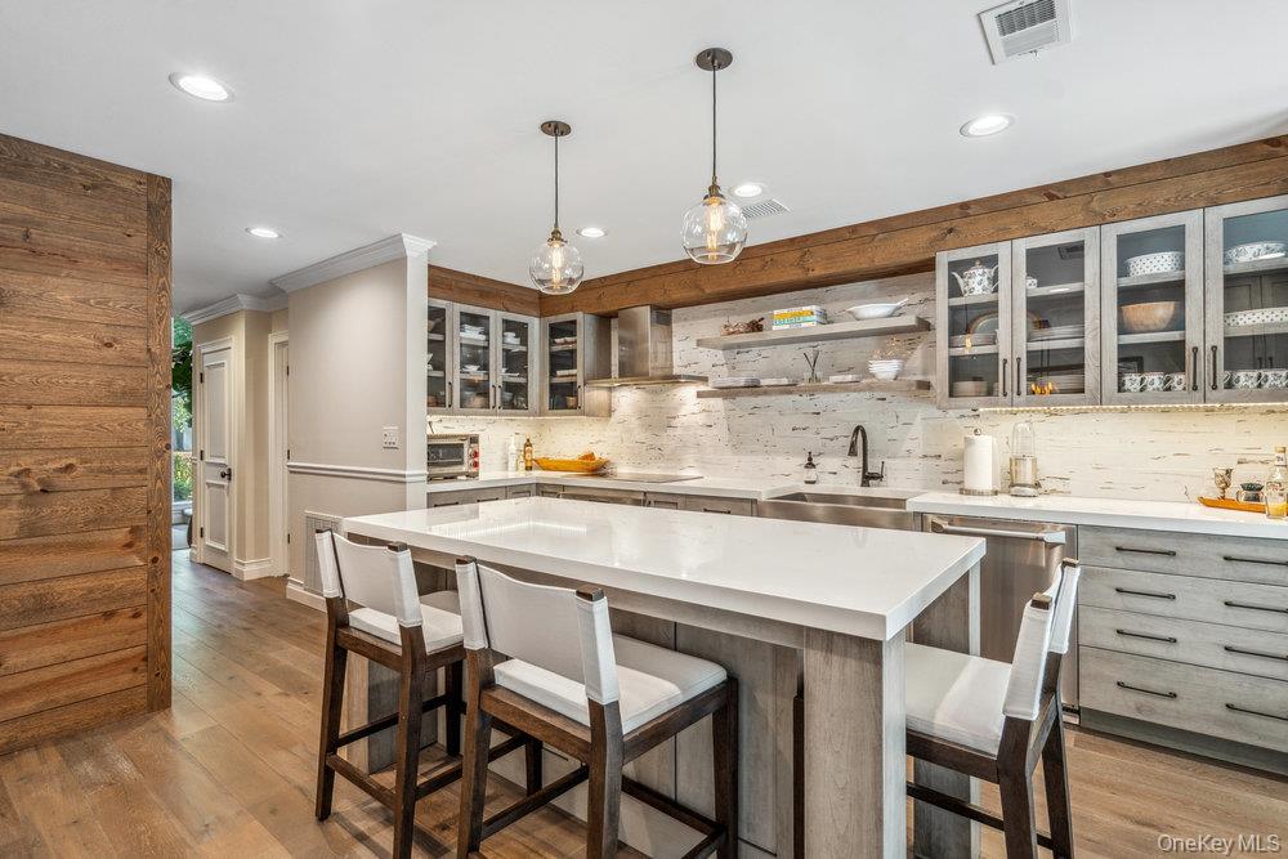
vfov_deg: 73.8
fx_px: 572
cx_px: 644
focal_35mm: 16
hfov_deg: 96.7
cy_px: 430
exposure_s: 1/80
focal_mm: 16
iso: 640
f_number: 5
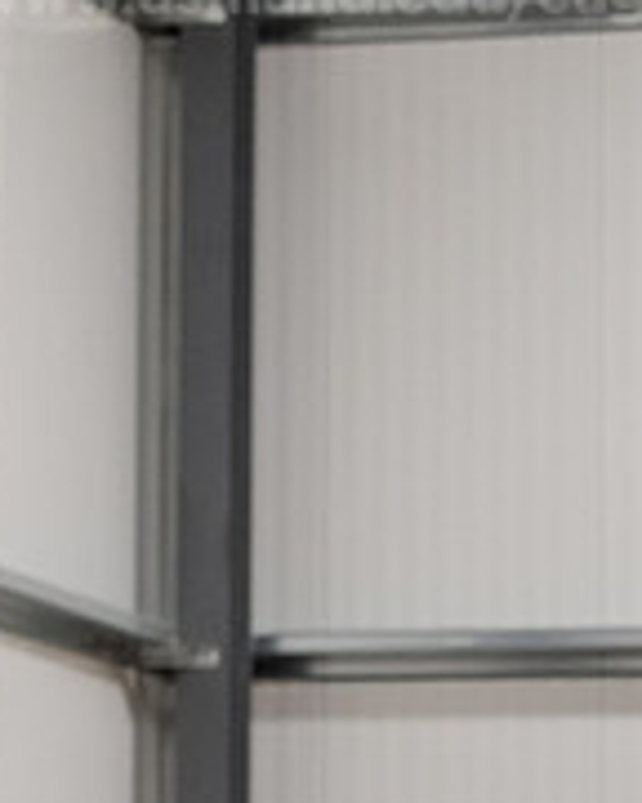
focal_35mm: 363
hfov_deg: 4.2
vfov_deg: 5.3
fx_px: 8622
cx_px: -232
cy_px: 87
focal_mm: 120
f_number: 2.8
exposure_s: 1/800
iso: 6400
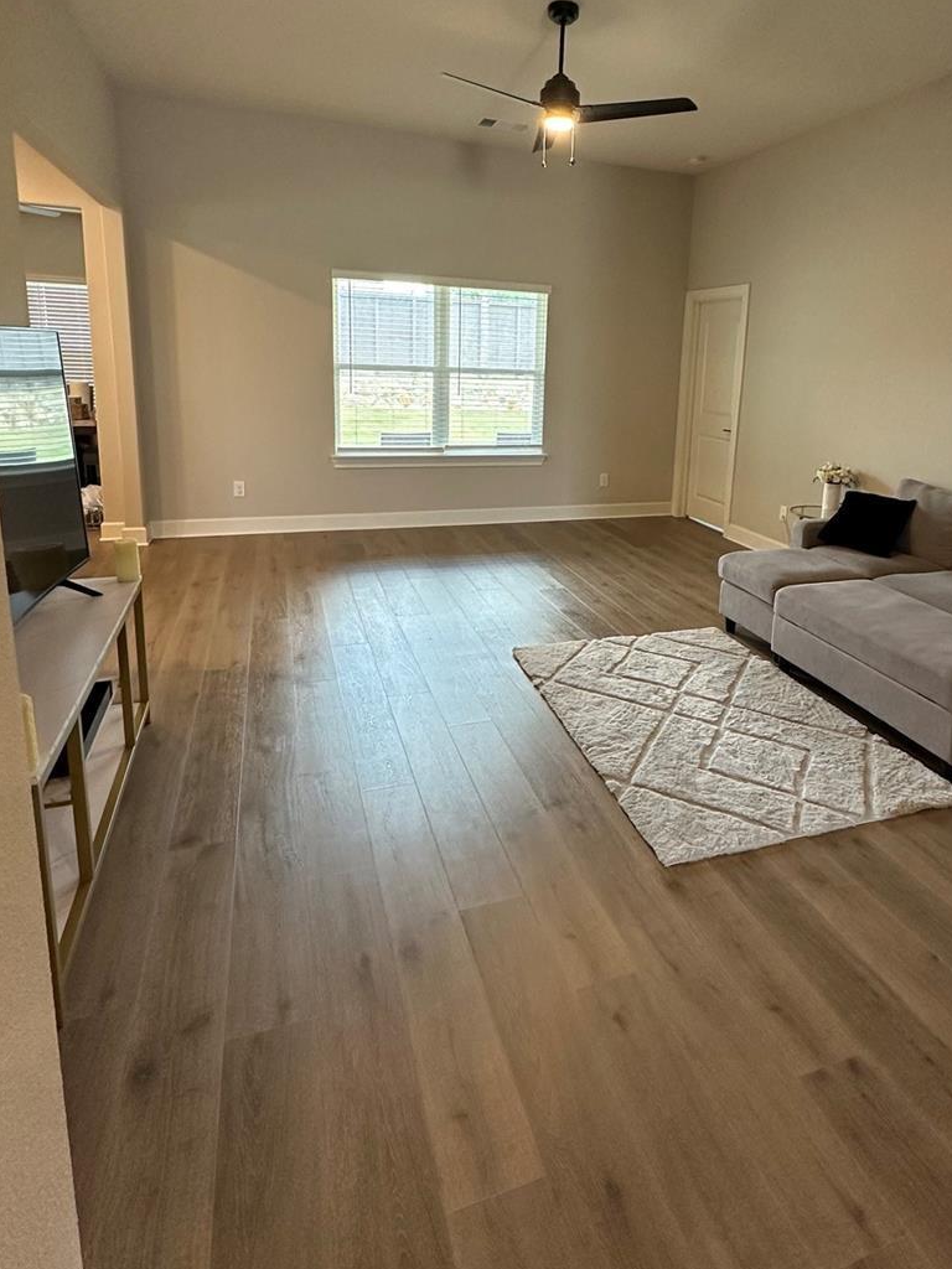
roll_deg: -2.6
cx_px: 571
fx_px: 770
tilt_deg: -11.0
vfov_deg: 78.0
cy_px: 504
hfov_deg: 62.9
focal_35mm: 21
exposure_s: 1/120
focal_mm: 2.22
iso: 250
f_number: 2.2
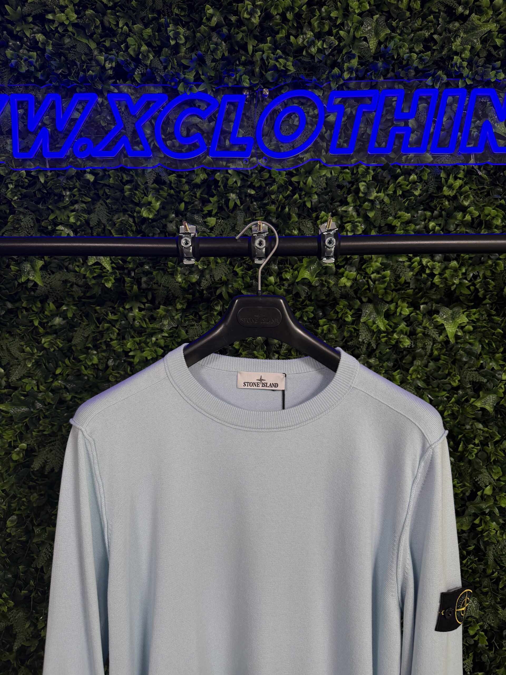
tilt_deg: -3.0
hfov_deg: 56.8
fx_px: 468
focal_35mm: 24
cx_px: 253
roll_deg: -0.8
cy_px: 338
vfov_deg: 71.6
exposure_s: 1/85
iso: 160
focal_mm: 6.76
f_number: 1.78
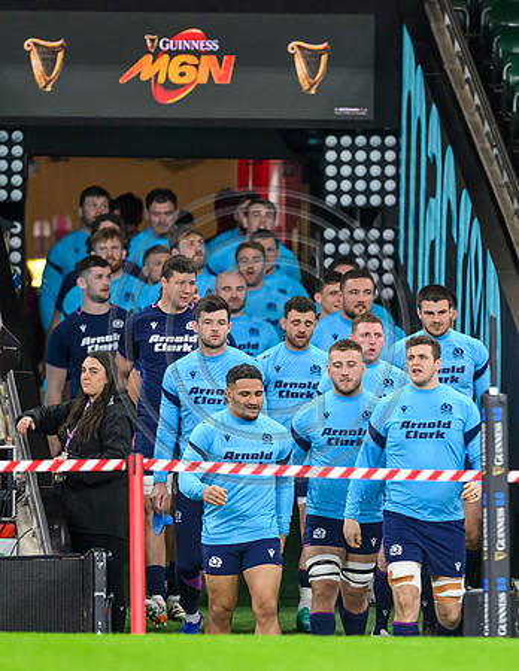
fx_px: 17058
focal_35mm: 870
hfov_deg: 1.7
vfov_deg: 2.3
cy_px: 392
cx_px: 409
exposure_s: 1/1600
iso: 5000
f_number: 3.2
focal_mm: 400
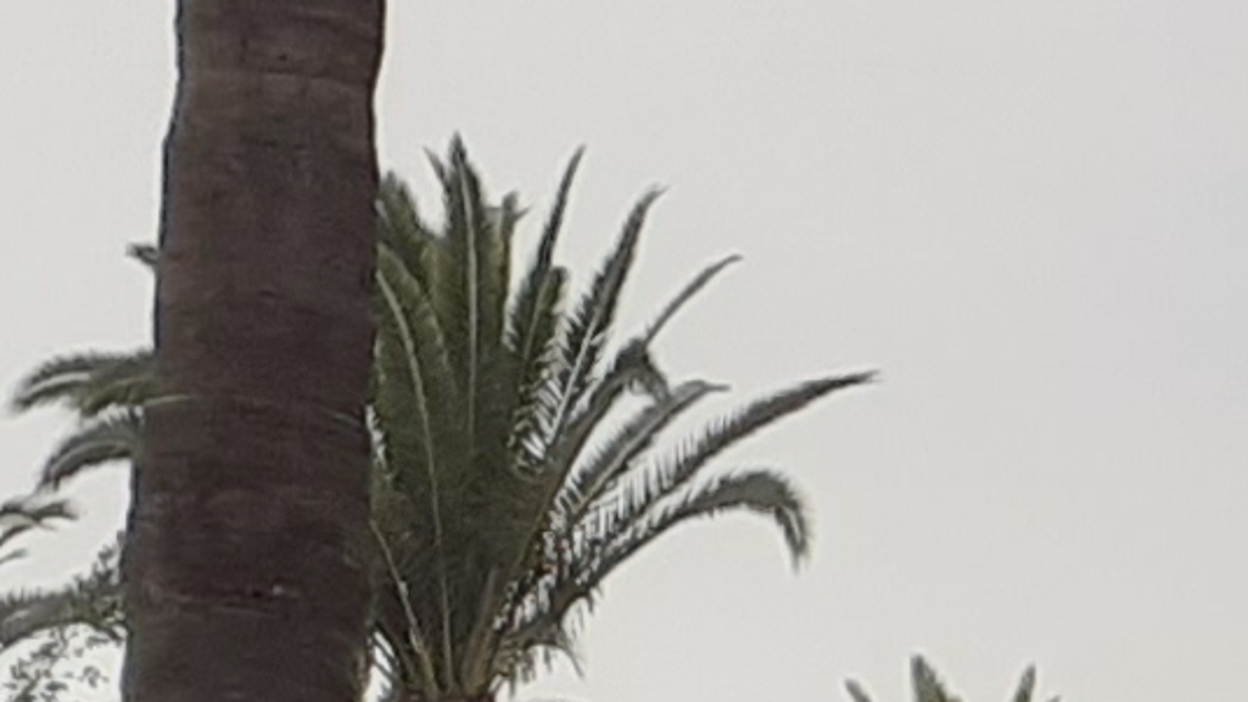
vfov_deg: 5.3
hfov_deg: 9.0
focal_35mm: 227
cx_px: 2384
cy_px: 966
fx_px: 7512
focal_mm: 3.6
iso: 40
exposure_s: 1/3311
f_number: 1.9
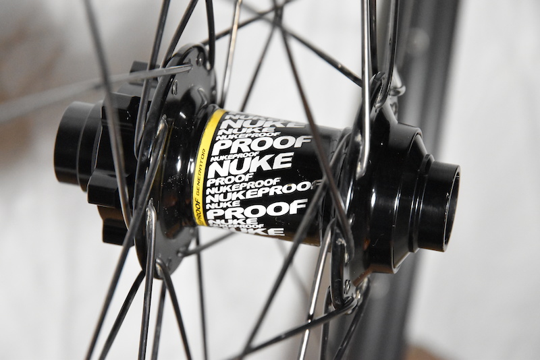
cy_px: 180
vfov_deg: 10.8
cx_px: 270
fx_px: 1913
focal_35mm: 128
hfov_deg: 16.1
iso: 8000
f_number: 5.6
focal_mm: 85
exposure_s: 1/125
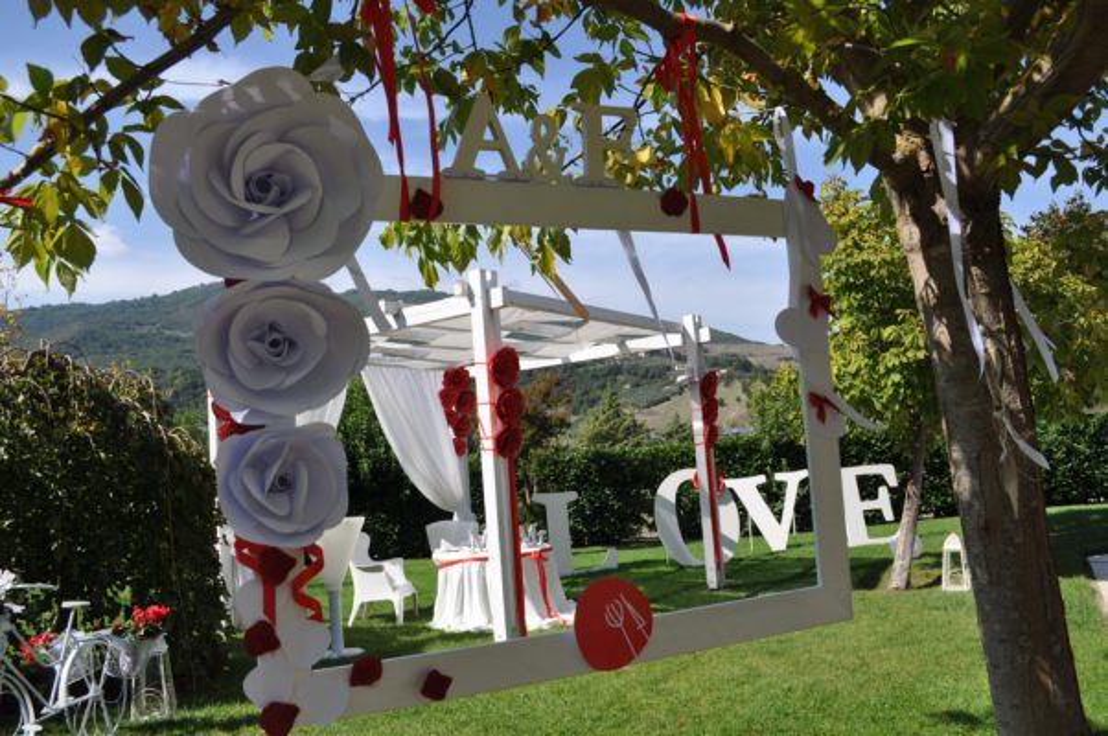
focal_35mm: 27
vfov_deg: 47.8
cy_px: 368
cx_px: 554
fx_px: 830
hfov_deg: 67.4
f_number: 8
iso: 200
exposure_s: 1/640
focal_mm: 18
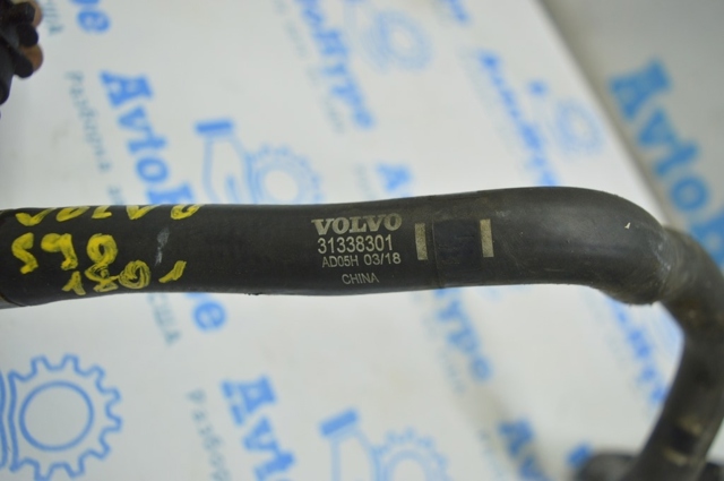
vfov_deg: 38.3
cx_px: 362
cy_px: 240
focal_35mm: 34
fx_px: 693
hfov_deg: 55.2
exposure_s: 1/50
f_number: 3.8
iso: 400
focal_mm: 23
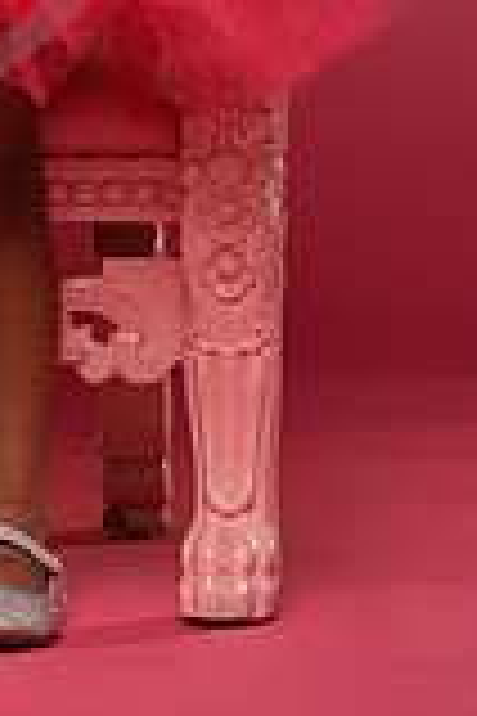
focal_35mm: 310
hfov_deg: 4.4
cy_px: -423
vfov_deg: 6.5
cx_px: -324
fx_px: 6161
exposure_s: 1/160
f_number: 5.6
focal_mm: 85
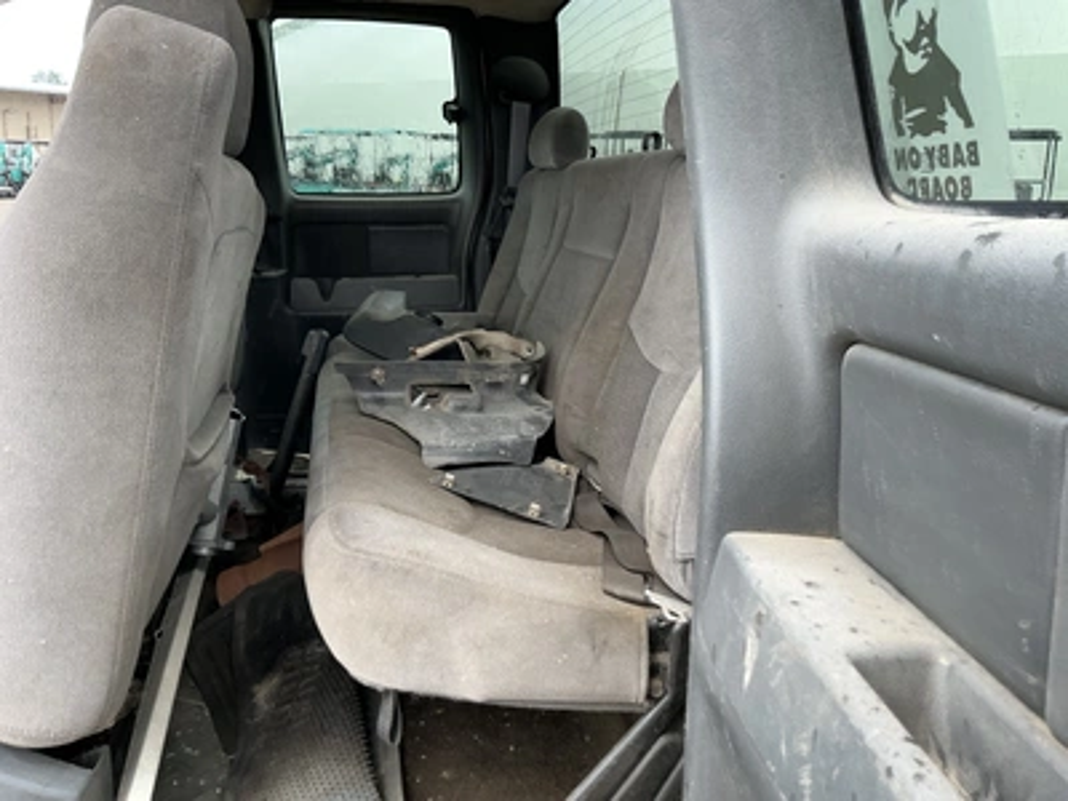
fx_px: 864
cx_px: 534
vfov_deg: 49.7
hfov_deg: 63.4
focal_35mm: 28
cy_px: 400
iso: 25
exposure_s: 1/122
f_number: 1.8
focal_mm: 3
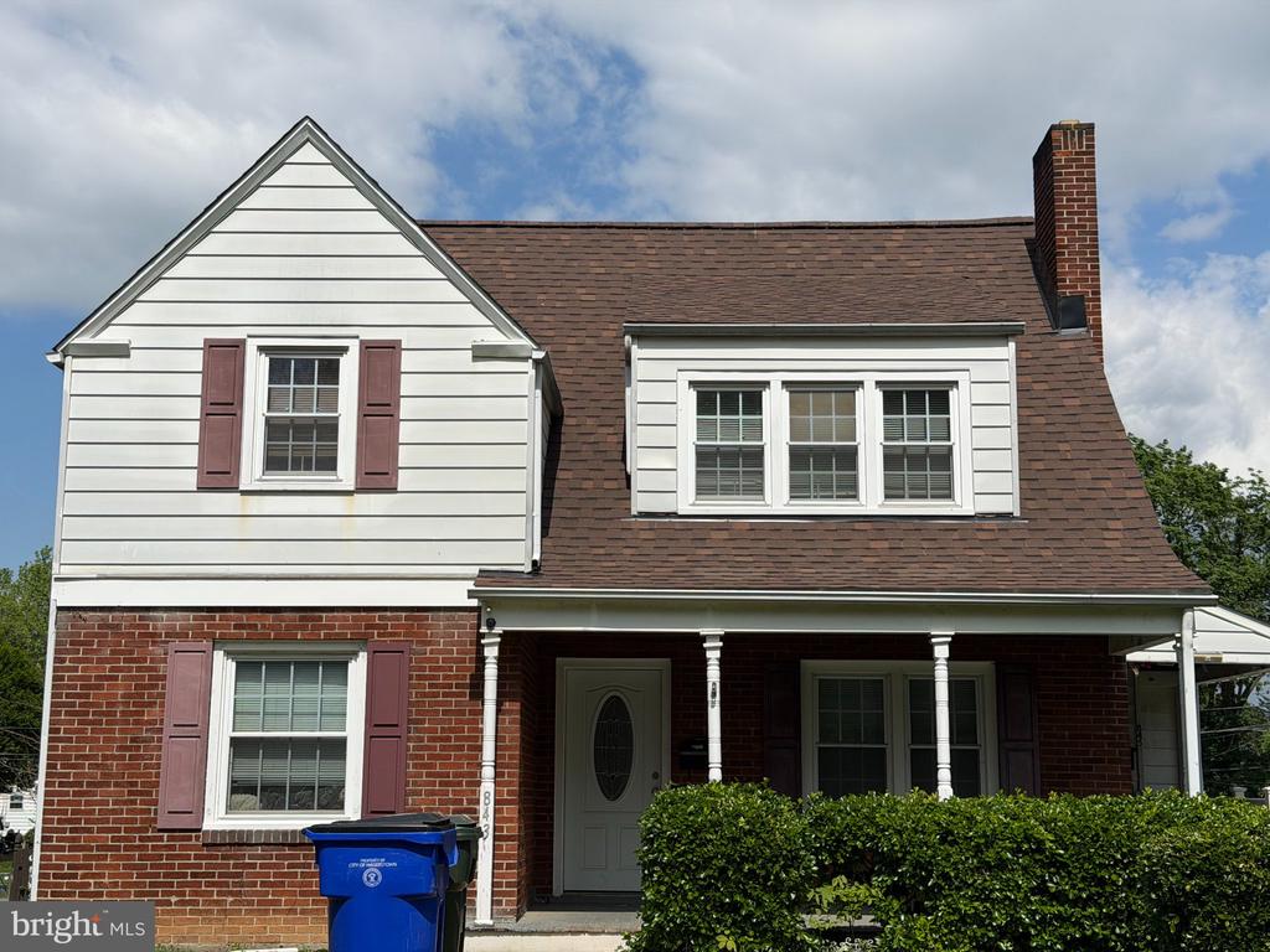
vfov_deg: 30.3
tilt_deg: +10.4
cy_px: 476
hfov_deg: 39.7
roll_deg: +0.5
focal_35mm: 48
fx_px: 1761
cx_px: 635
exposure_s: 1/11364
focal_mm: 6.76
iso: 80
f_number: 1.78
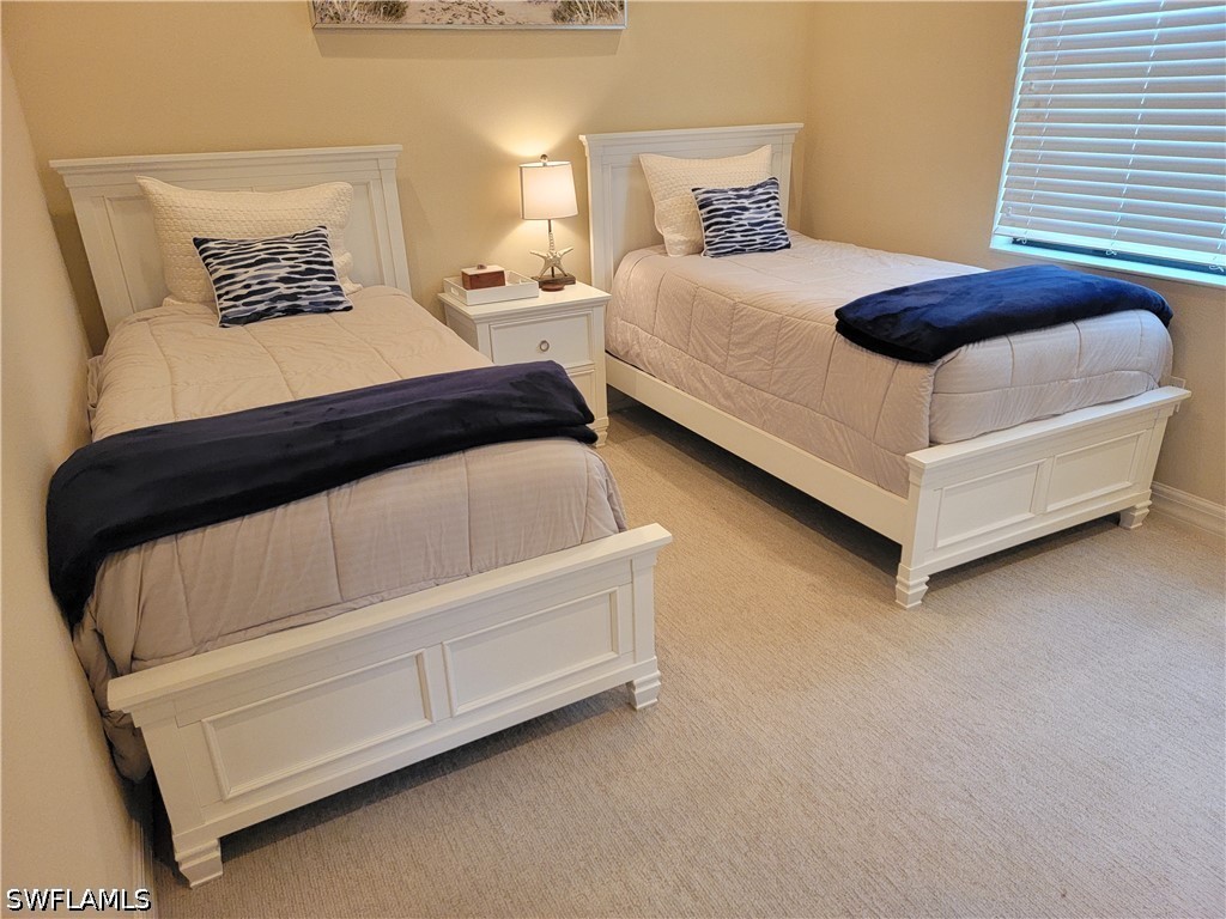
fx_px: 850
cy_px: 460
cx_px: 613
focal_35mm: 24
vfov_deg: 56.8
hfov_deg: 71.6
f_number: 1.8
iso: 200
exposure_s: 1/40
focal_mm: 6.7
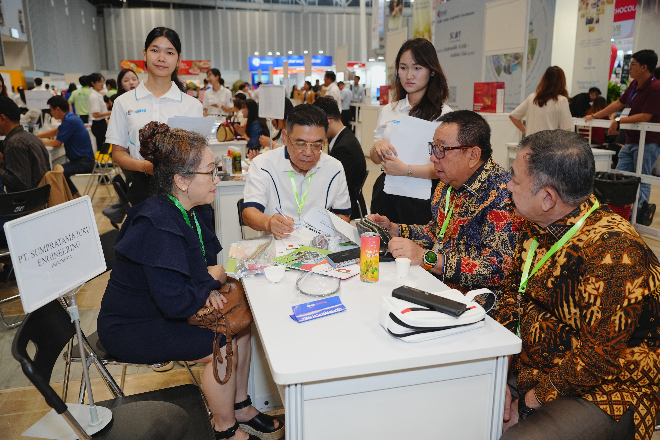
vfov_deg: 45.0
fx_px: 532
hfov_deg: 63.7
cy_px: 220
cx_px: 330
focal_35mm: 29
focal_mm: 29
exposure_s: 1/125
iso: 1250
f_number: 4
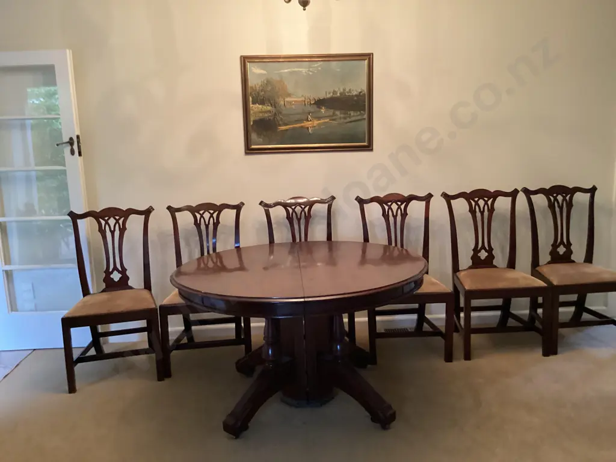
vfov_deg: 45.4
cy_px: 231
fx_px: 552
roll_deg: +2.4
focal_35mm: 31
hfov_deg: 58.4
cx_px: 308
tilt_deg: -7.6
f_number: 2.4
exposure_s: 1/50
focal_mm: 3.3
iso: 320
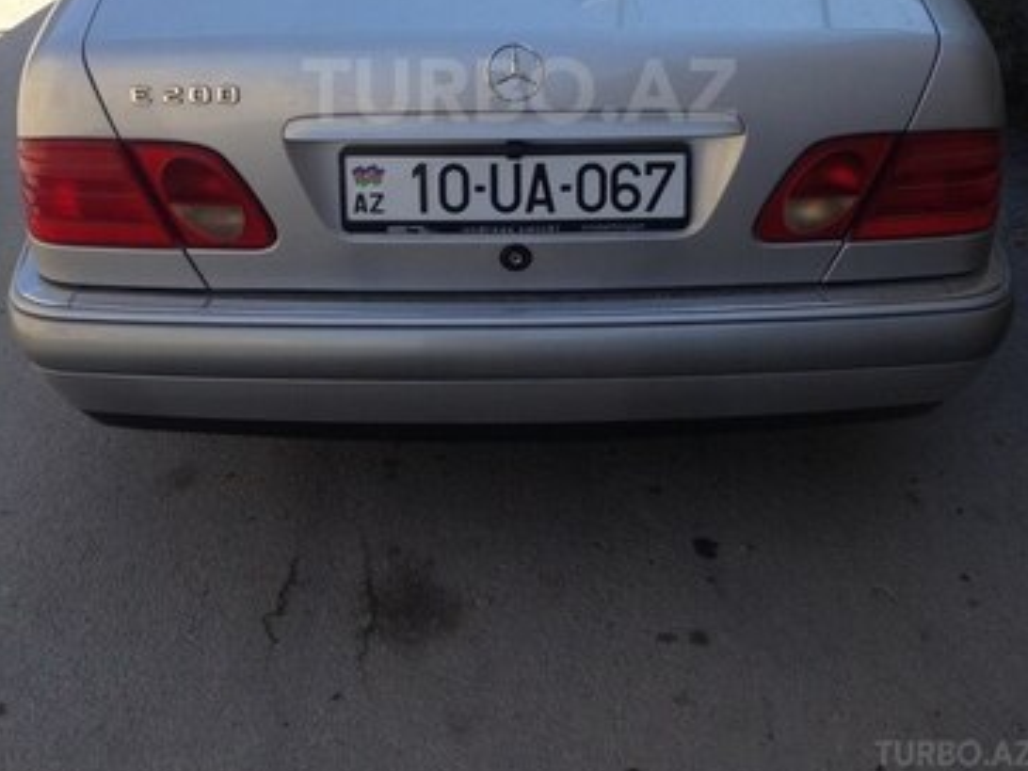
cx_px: 520
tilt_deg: -17.5
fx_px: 1336
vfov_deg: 30.9
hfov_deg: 42.1
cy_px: 90
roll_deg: -2.0
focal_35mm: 45
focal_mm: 4.12
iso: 50
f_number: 2.4
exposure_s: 1/669
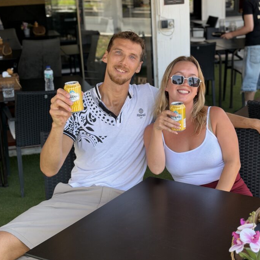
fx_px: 544
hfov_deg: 26.9
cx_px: 143
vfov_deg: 26.9
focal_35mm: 64
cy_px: 143
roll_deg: +2.6
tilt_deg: -19.0
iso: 64
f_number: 1.78
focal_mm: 6.76
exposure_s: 1/574
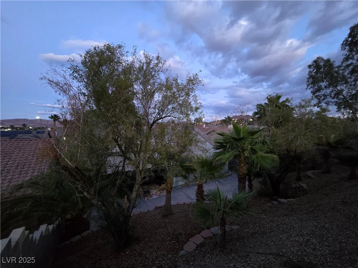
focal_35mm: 13
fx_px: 134
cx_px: 179
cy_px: 134
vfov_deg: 89.9
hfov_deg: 106.2
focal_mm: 2.2
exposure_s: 1/24
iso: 1250
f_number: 2.2
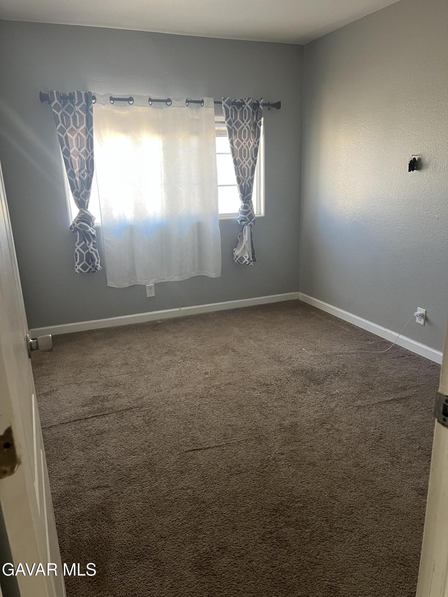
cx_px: 224
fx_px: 449
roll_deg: +1.2
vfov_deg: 67.3
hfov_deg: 53.1
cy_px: 298
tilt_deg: -15.2
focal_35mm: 26
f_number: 1.5
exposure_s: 1/89
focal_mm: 5.7
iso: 125
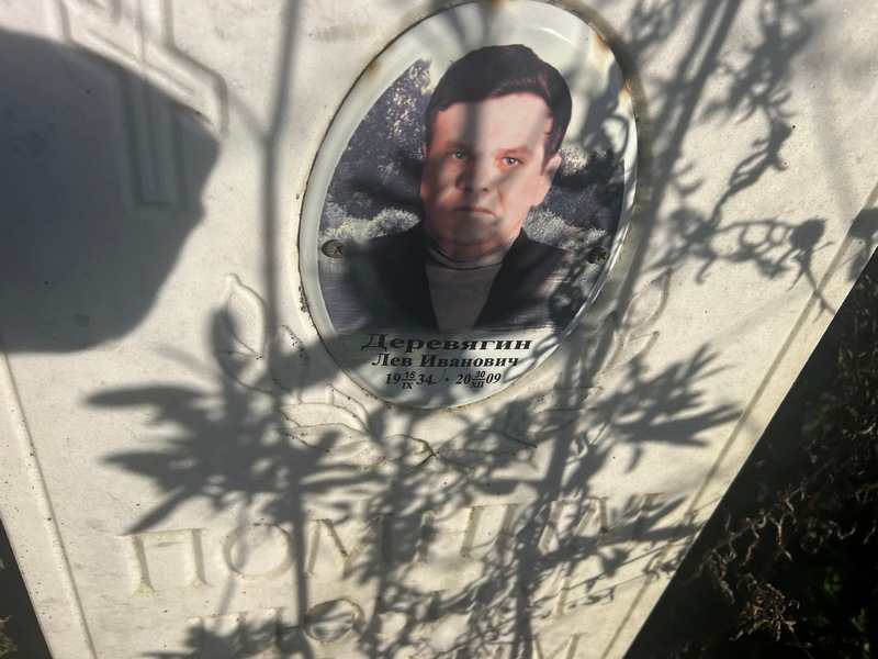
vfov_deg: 53.1
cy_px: 330
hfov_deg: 67.3
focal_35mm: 26
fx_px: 659
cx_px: 439
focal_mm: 5.7
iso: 50
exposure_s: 1/8696
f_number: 1.5
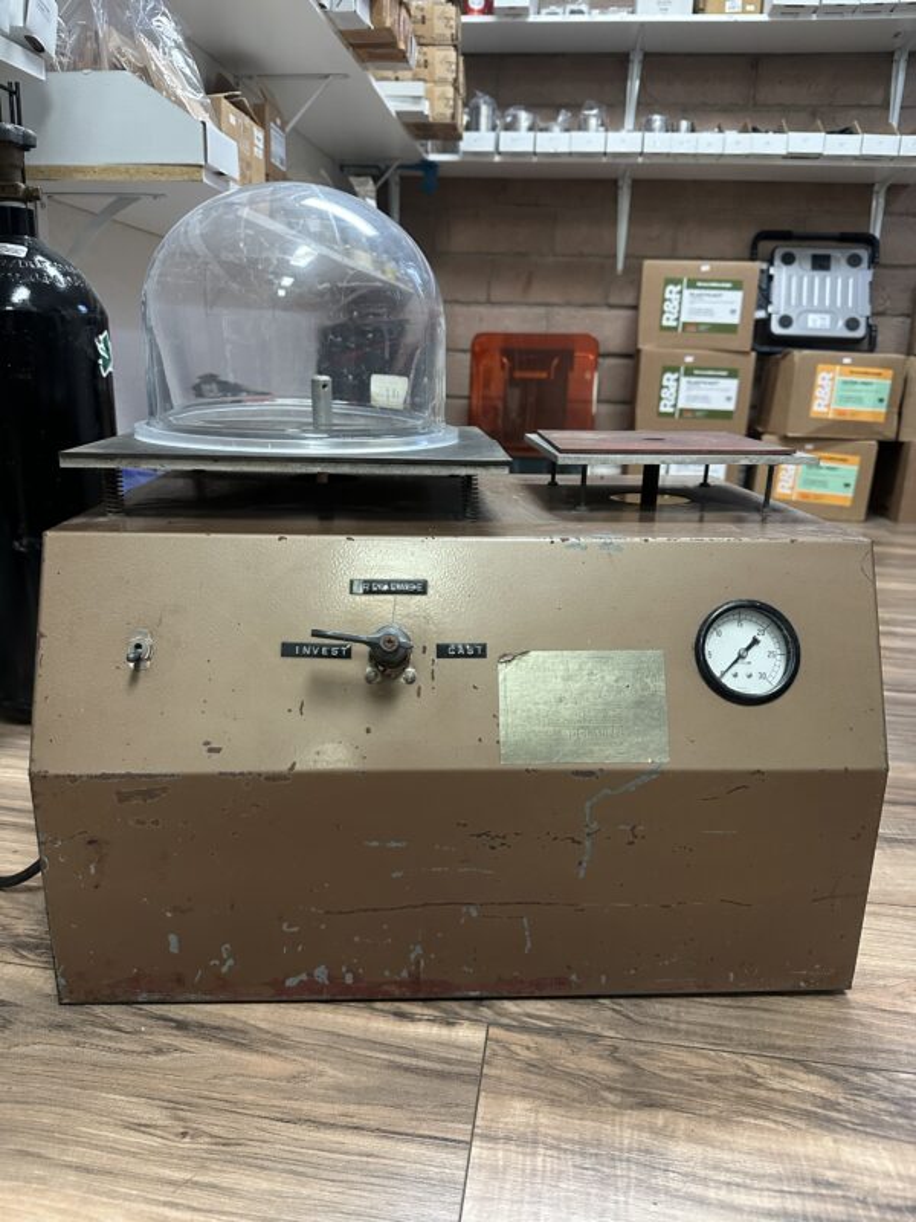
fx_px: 847
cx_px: 458
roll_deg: -2.9
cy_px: 611
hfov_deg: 56.8
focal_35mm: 24
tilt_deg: -14.8
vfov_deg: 71.6
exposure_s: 1/60
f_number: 1.78
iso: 400
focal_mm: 6.86
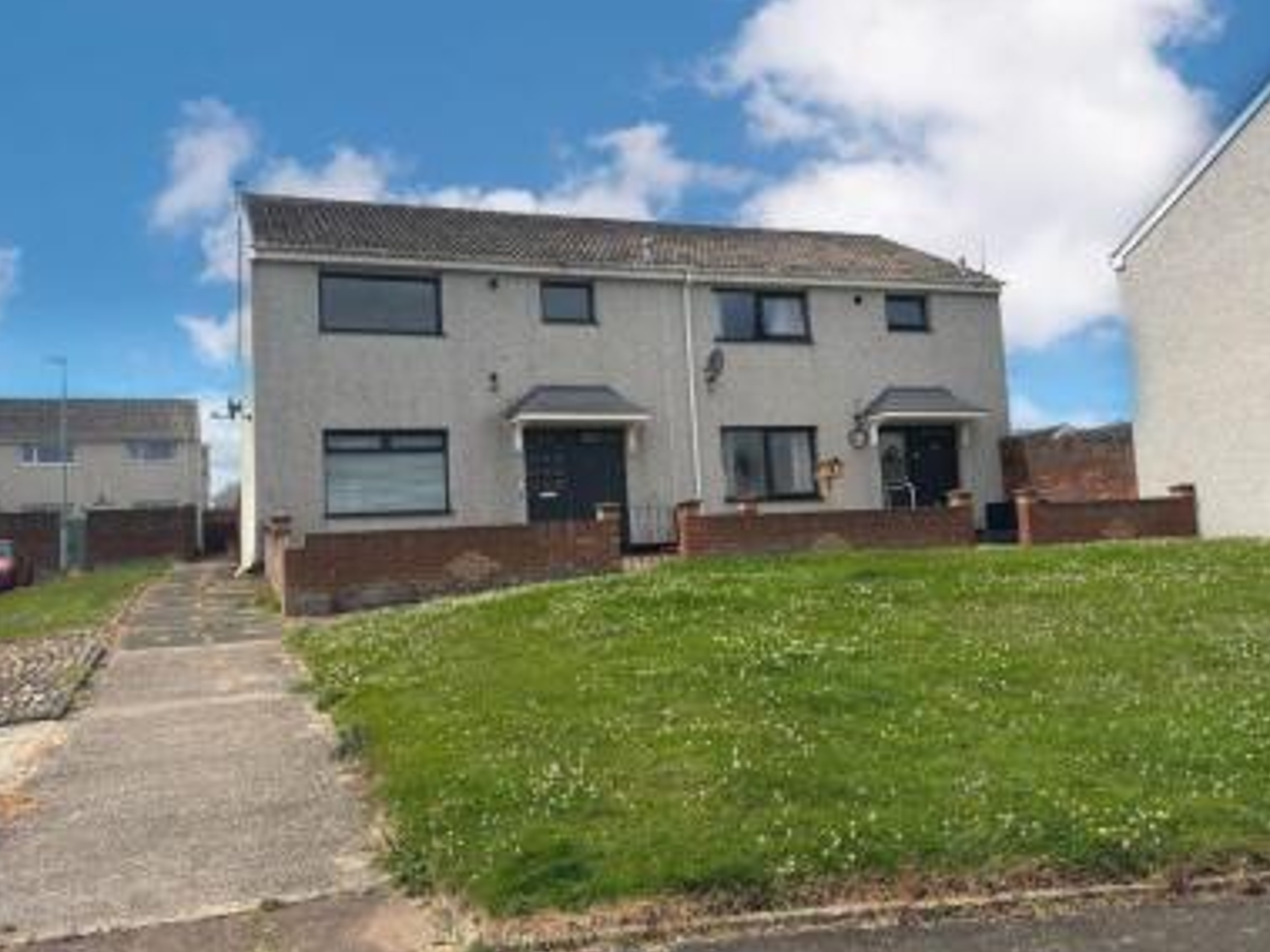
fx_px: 1064
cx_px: 615
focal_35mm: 29
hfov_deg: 61.7
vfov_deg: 48.2
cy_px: 471
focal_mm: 5.96
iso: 50
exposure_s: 1/4608
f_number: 1.6
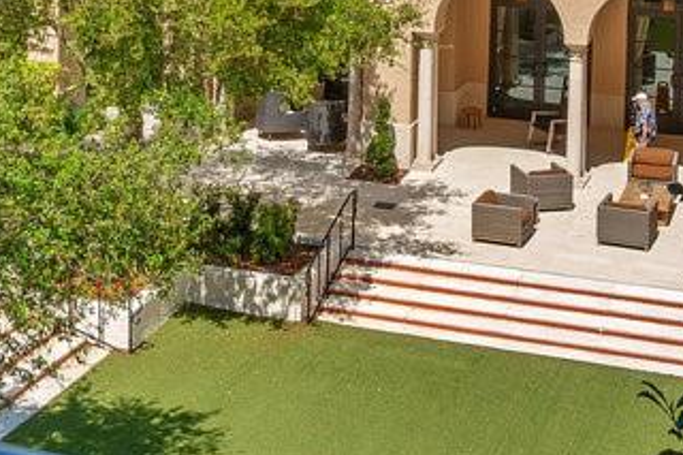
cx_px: 96
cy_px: -349
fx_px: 1517
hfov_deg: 24.8
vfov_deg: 15.0
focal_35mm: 80
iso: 100
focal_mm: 16
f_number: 10
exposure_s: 1/250
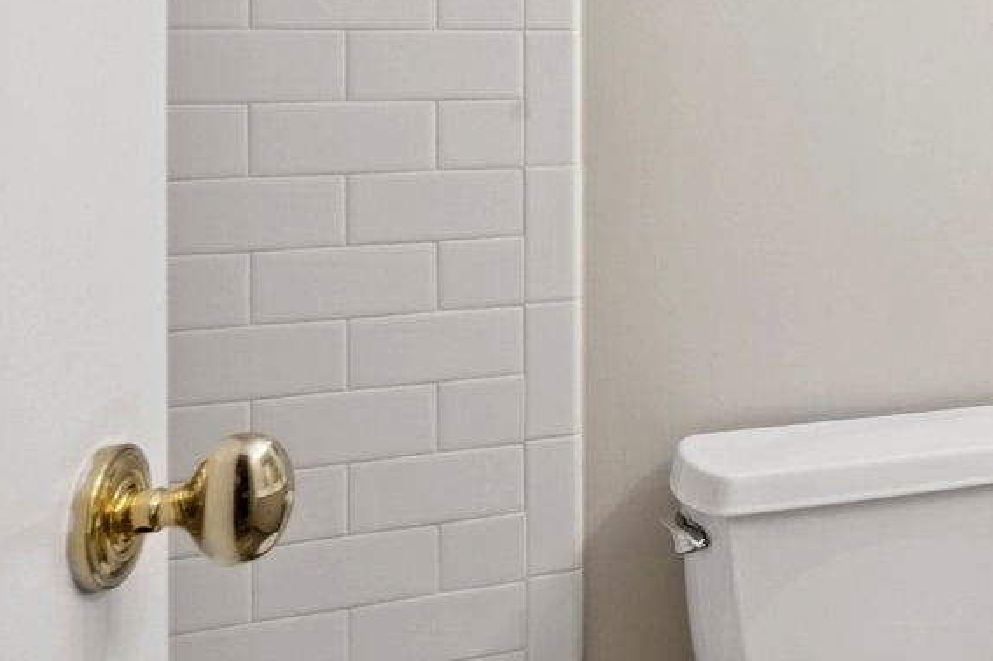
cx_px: 1402
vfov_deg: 31.8
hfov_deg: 31.5
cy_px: 66
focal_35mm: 40
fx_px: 1103
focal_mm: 14
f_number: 10
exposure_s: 1/5
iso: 100
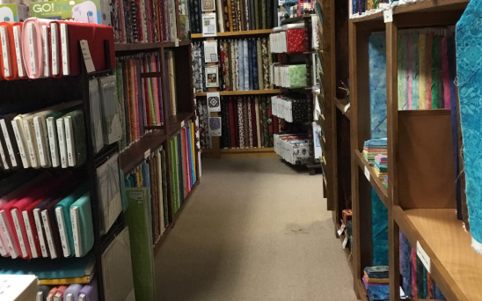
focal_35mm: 42
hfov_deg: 46.8
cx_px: 183
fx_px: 551
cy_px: 118
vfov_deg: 30.4
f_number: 2.4
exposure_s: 1/24
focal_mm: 3.3
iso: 200
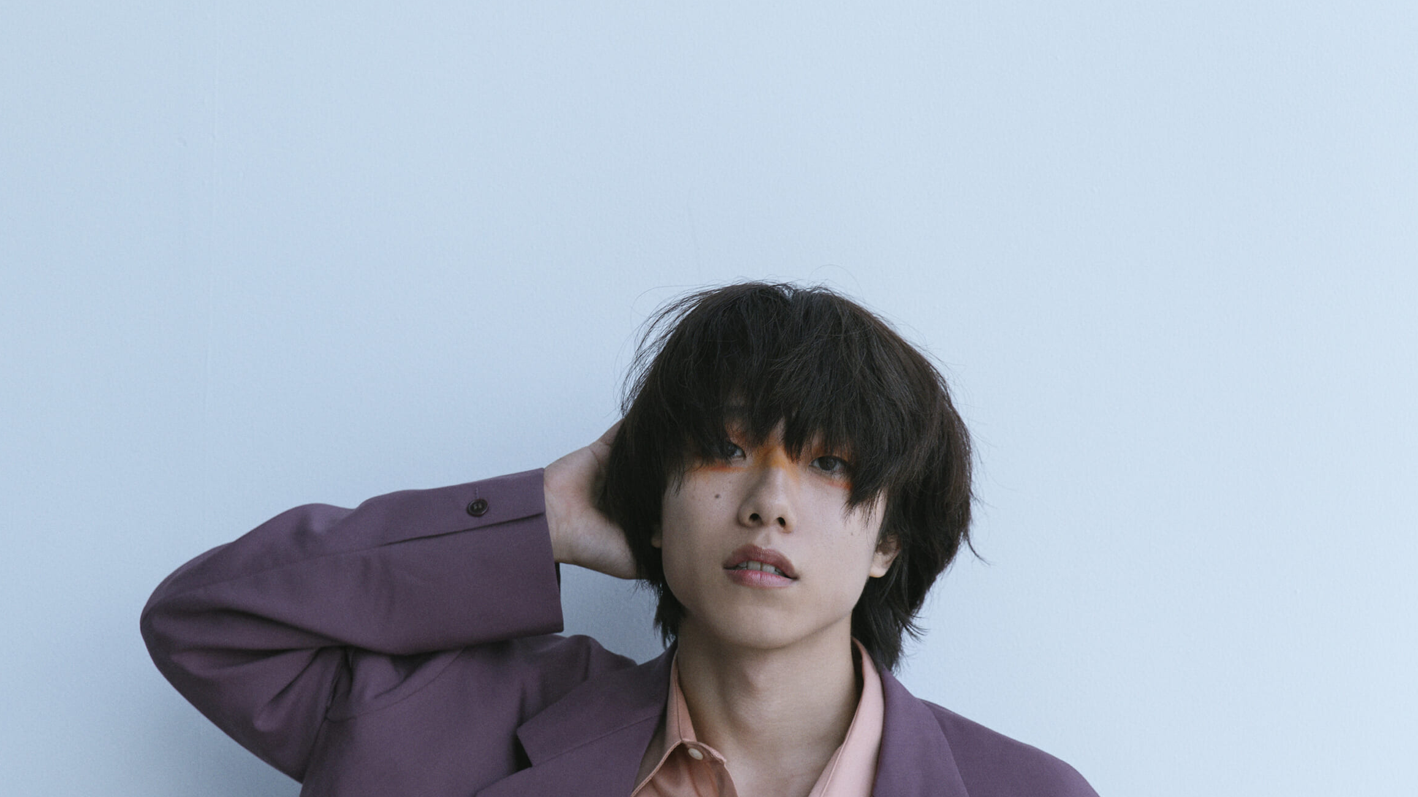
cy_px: 416
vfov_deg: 23.5
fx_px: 1917
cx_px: 649
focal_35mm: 51
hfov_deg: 40.6
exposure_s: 1/160
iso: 400
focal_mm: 44
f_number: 5.6
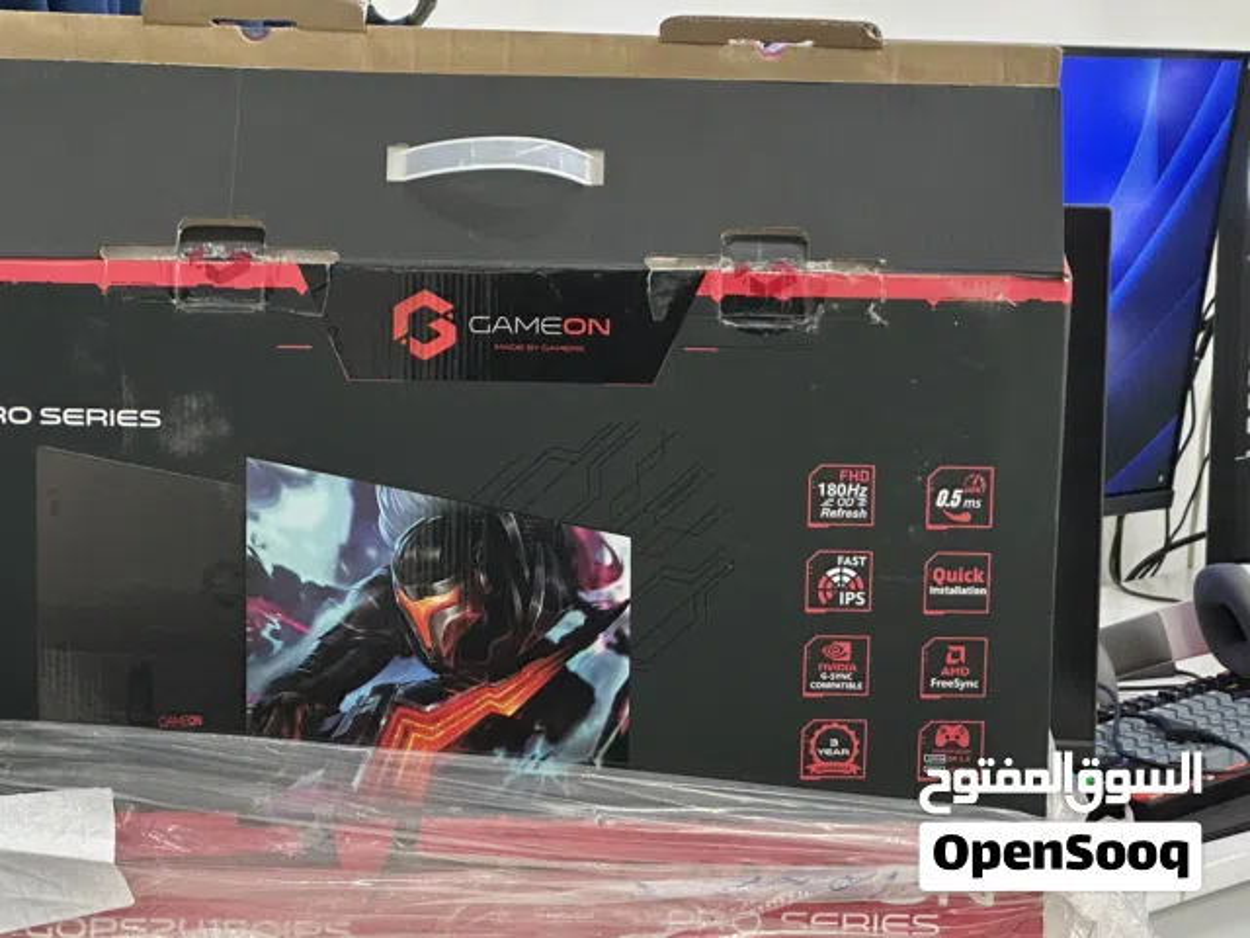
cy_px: 469
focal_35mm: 77
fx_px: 2781
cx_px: 625
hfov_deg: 25.3
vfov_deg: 19.1
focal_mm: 9
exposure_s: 1/50
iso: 640
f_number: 2.8
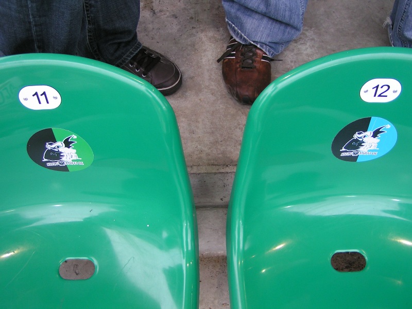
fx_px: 452
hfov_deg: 49.0
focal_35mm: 38
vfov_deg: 37.7
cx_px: 206
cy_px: 154
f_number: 2.8
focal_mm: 5.8
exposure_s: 1/40
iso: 80
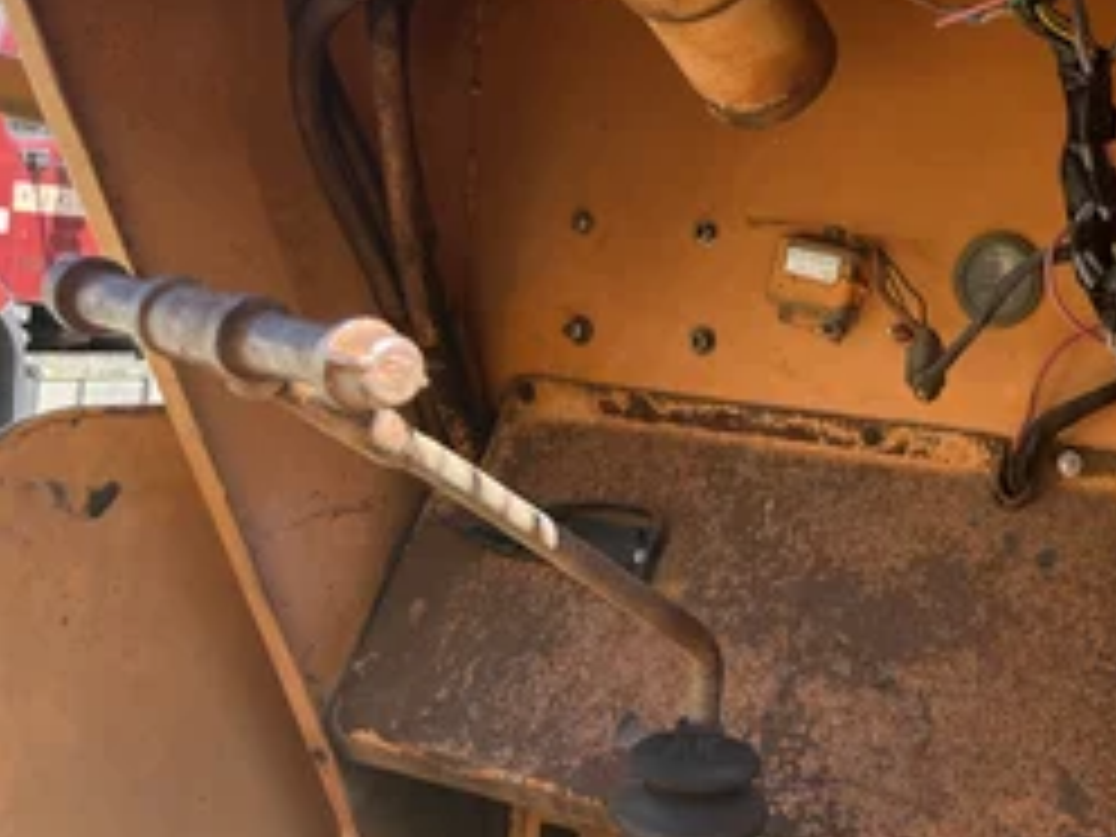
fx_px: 1354
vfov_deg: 34.3
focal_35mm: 42
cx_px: 896
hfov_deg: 42.7
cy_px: 374
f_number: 1.6
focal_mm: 5.1
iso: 50
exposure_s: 1/340
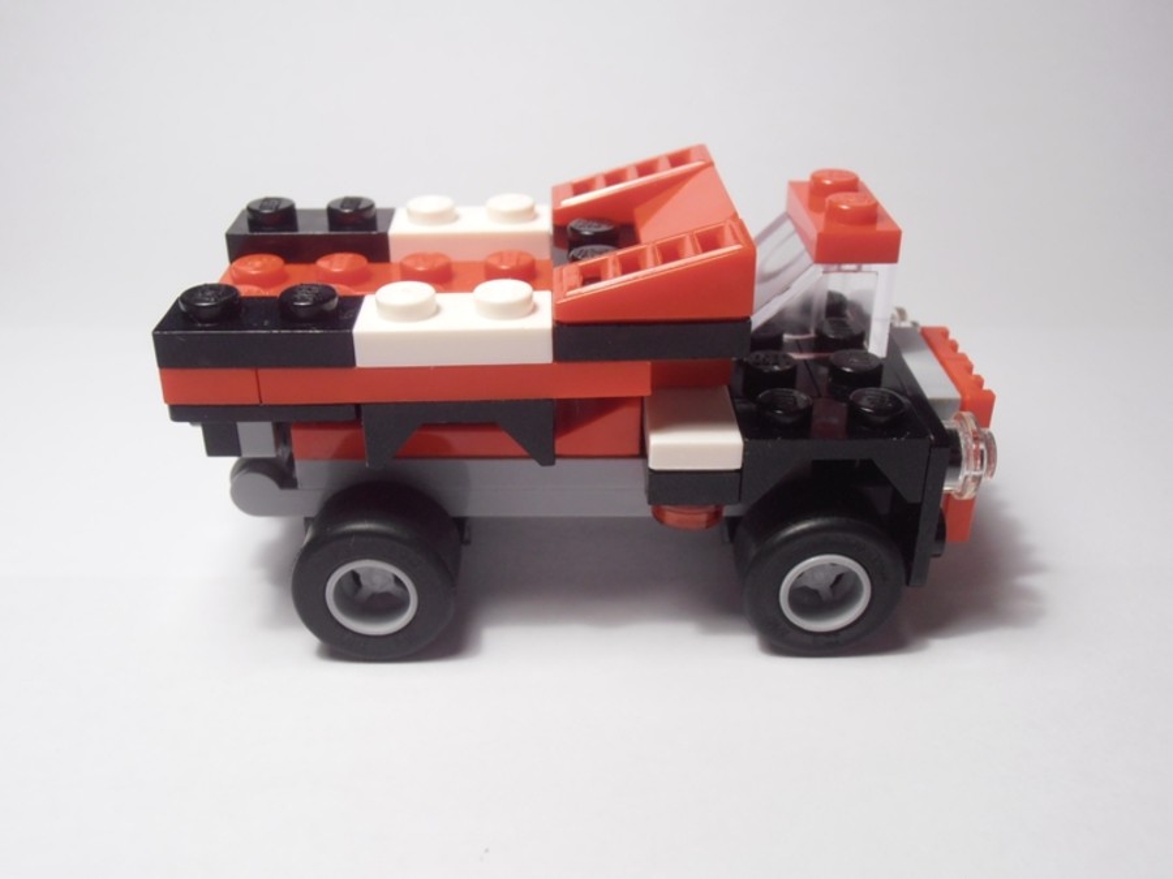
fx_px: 1254
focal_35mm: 37
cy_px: 440
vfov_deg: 38.7
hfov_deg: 50.1
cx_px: 586
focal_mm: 6.61
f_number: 3.9
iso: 100
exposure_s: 1/40
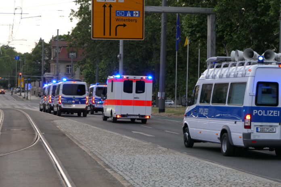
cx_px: 140
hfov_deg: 16.4
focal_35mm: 125
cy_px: 94
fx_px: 976
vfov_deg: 11.0
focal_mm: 45.6
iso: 400
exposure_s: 1/125
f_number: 4.2
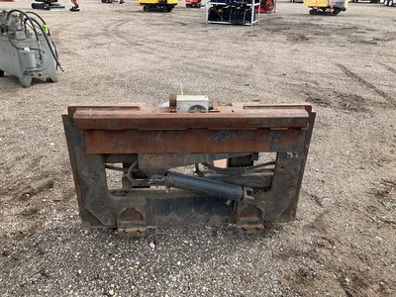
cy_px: 148
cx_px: 198
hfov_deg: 61.7
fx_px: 332
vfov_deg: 48.2
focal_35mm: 29
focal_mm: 3
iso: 25
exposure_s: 1/509
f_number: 1.8
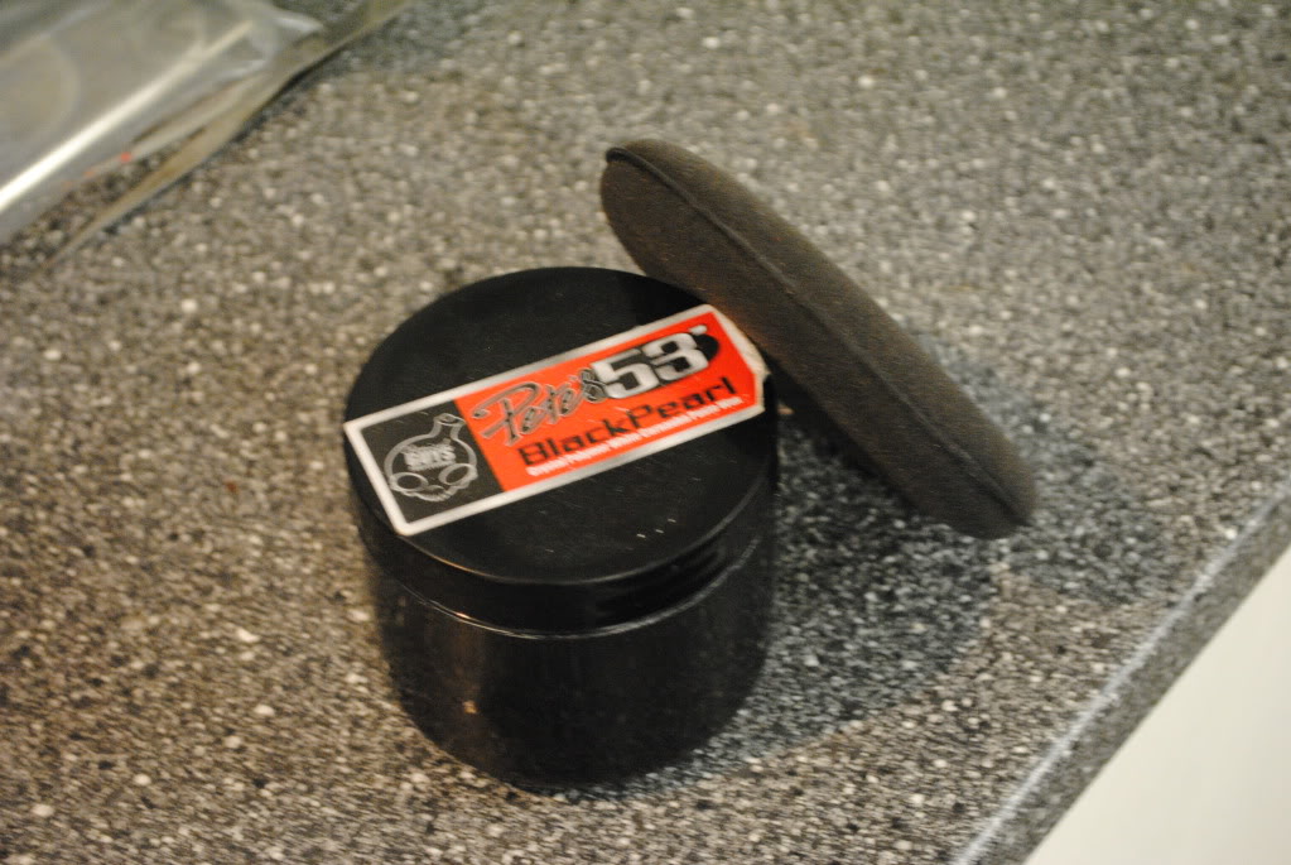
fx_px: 2585
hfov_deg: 28.0
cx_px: 646
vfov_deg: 19.0
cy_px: 432
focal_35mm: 72
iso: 1600
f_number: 5.3
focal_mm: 48
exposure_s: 1/25
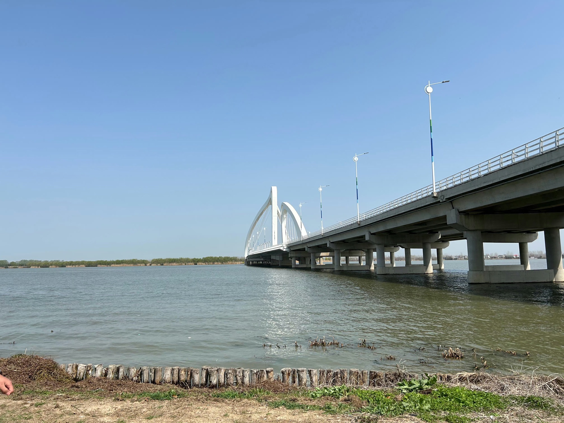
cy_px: 212
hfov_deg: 67.3
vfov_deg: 53.1
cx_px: 282
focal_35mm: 26
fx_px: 424
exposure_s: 1/5587
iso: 50
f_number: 1.5
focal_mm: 5.7
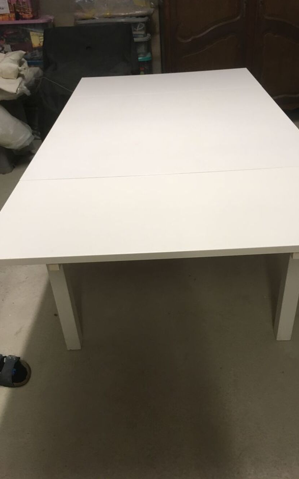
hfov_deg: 40.6
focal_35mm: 31
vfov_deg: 61.2
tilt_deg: -36.0
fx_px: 404
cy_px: 239
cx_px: 157
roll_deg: +4.9
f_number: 2.2
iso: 125
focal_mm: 4.15
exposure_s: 1/33
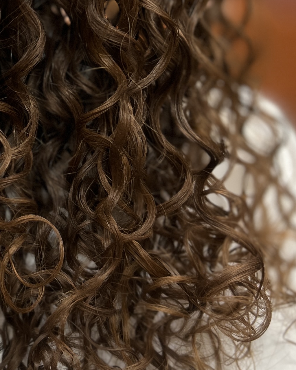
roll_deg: +1.2
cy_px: 62
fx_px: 876
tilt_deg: -13.0
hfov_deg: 18.3
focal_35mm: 80
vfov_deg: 23.4
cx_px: -51
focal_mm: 5.7
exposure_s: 1/60
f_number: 1.5
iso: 100
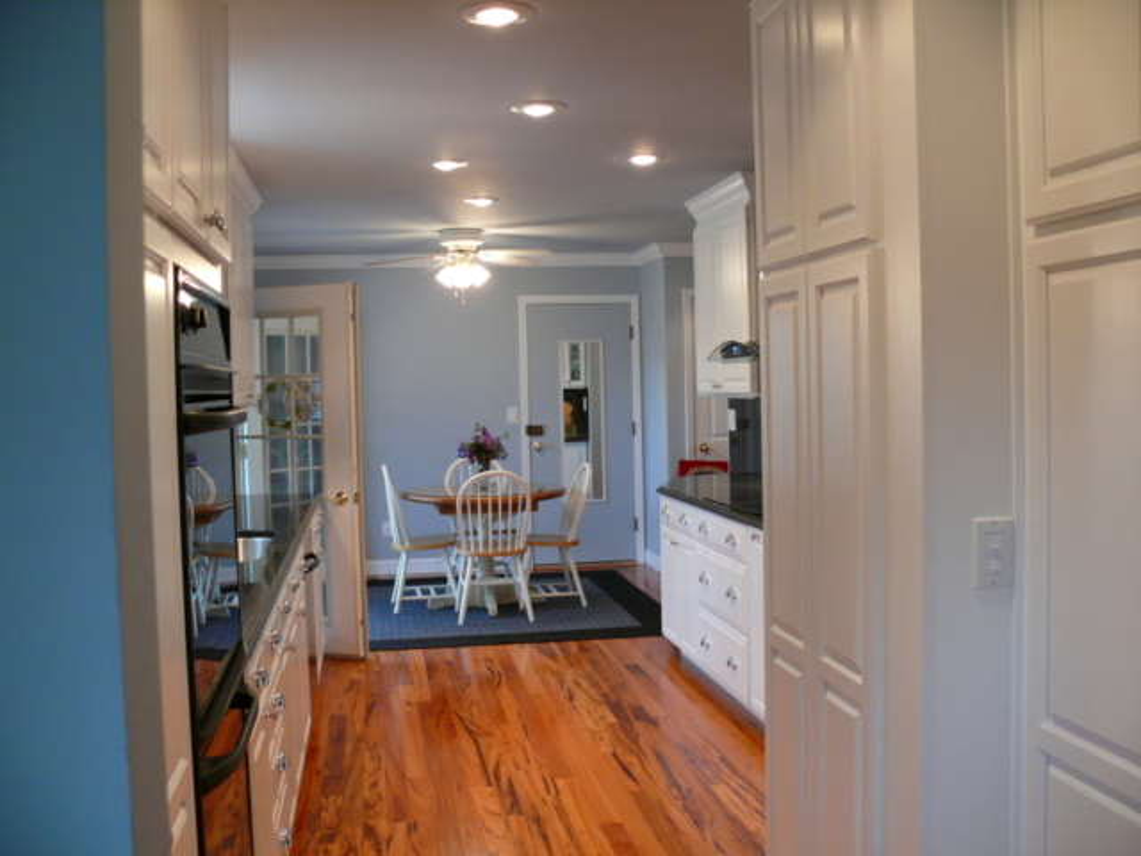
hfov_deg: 52.6
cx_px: 570
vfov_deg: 40.7
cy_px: 428
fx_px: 1154
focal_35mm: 35
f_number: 2.8
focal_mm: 7.4
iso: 250
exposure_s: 1/30
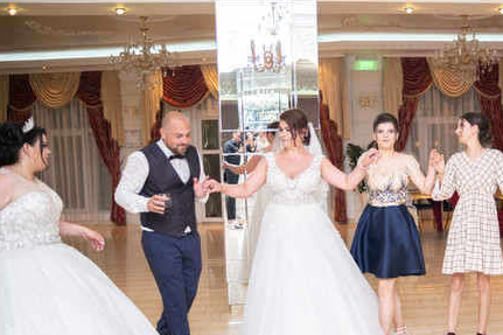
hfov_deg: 37.4
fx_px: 726
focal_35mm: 52
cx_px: 369
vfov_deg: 25.9
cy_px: 219
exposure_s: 1/125
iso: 500
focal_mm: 23
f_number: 1.4
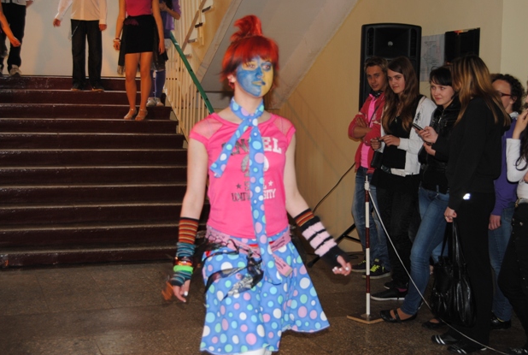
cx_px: 265
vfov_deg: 23.1
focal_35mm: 59
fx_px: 867
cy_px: 179
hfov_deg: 33.9
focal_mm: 38
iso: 200
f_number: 4.8
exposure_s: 1/60
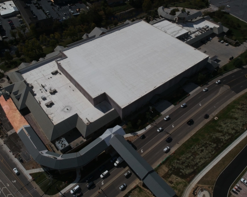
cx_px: 120
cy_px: 94
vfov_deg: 51.5
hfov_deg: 62.2
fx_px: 205
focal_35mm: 28
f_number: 2.6
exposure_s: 1/5000
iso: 100
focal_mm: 4.49
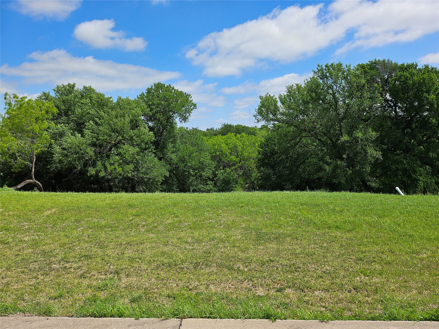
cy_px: 164
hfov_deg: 71.6
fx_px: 304
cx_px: 220
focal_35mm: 24
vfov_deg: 56.8
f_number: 1.8
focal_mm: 5
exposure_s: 1/4980
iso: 50
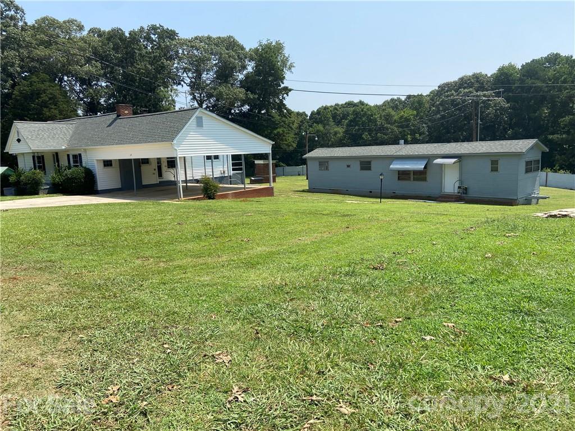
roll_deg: +3.0
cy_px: 216
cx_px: 288
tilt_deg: -9.5
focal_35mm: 26
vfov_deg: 53.0
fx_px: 432
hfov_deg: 67.3
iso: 32
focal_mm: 4.25
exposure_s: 1/2358
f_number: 1.8
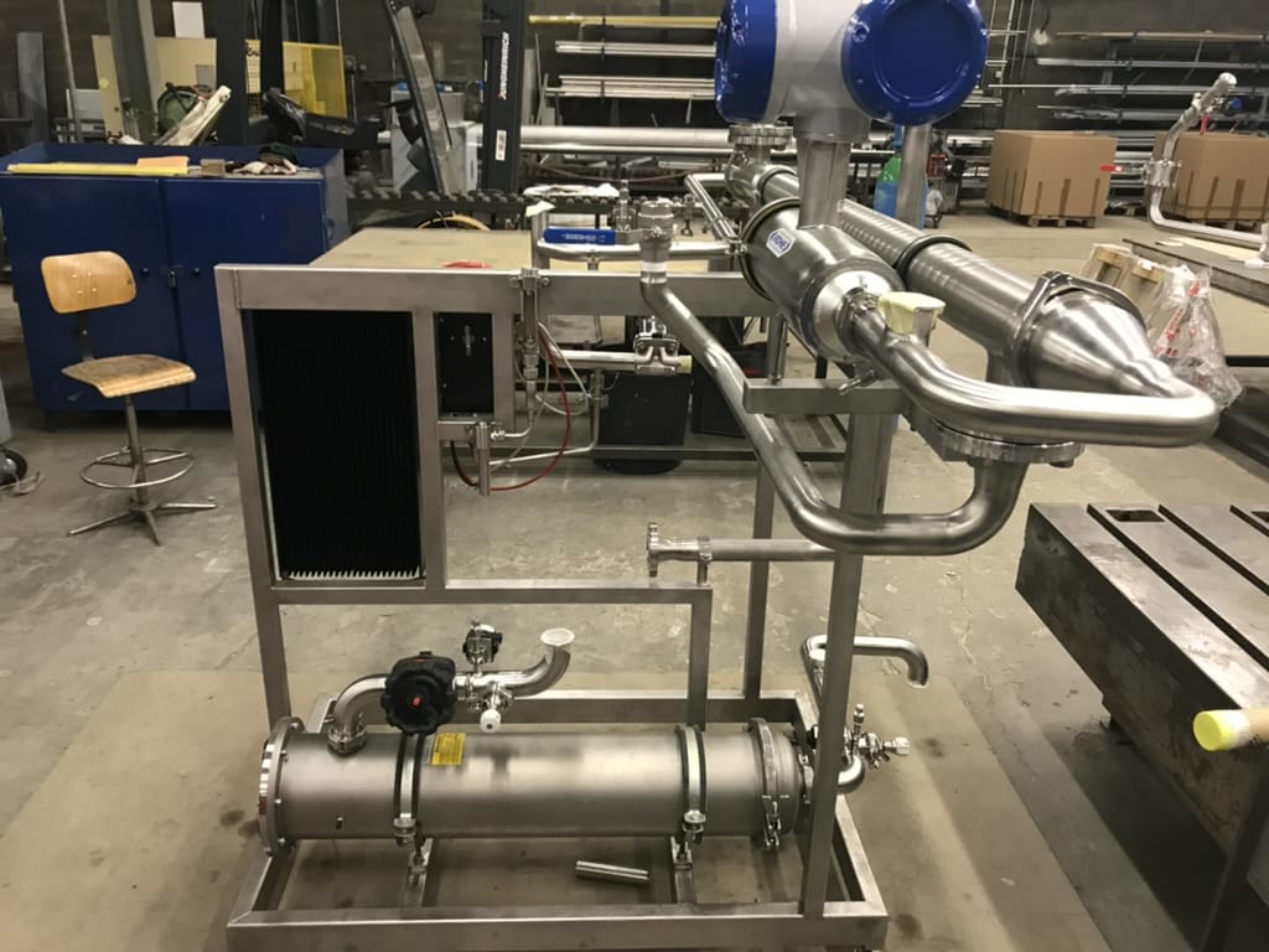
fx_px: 1026
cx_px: 634
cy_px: 476
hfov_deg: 63.4
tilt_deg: -21.6
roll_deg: -1.3
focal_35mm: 28
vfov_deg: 49.7
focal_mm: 3.99
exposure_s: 1/17
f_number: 1.8
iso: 80
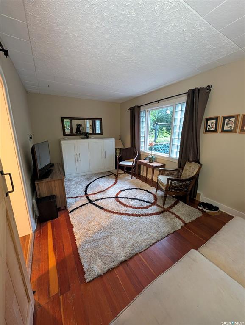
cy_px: 162
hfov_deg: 94.6
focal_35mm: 12
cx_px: 122
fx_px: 113
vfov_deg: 110.5
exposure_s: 1/24
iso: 487
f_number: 1.7
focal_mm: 2.02
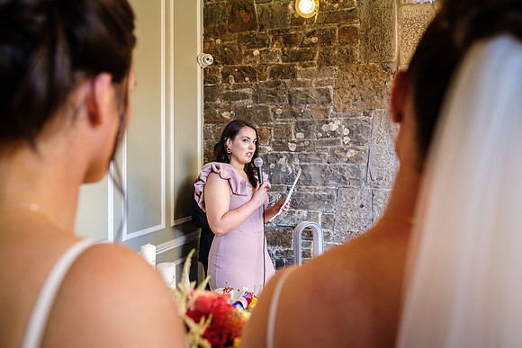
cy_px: 152
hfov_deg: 65.0
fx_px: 410
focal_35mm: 28
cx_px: 251
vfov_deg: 46.0
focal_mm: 16
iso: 1000
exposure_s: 1/160
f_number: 2
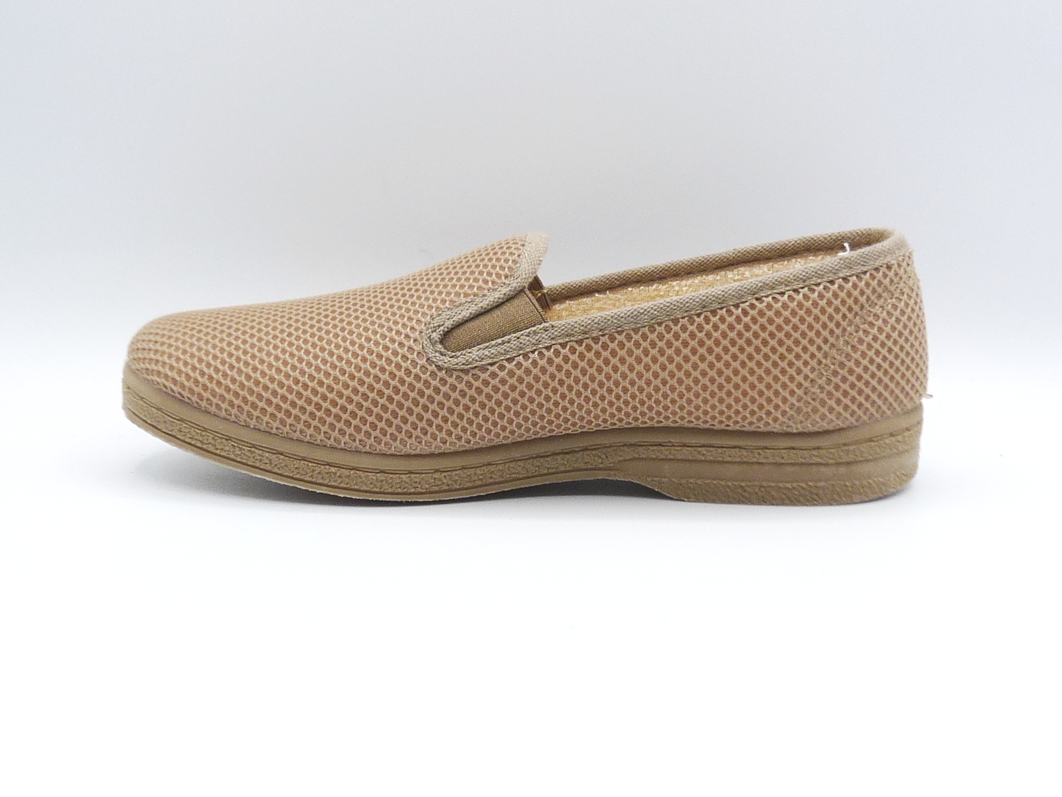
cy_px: 398
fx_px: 1473
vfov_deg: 30.3
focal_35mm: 48
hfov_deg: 39.7
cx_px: 531
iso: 100
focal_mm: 4.8
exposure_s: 1/200
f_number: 4.5
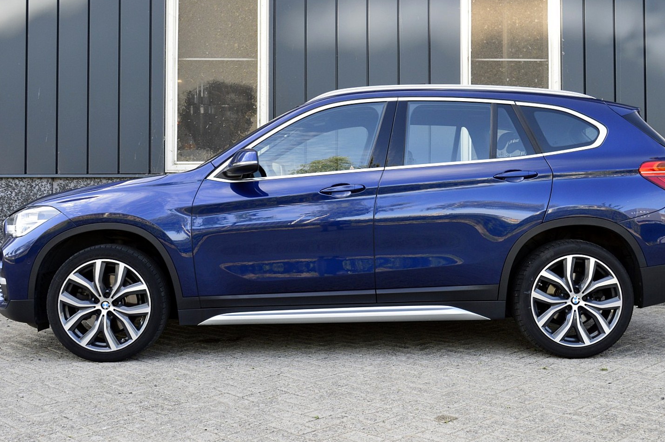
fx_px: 757
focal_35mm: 41
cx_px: 341
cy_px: 202
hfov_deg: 47.4
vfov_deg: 32.6
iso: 400
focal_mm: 24
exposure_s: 1/100
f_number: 9
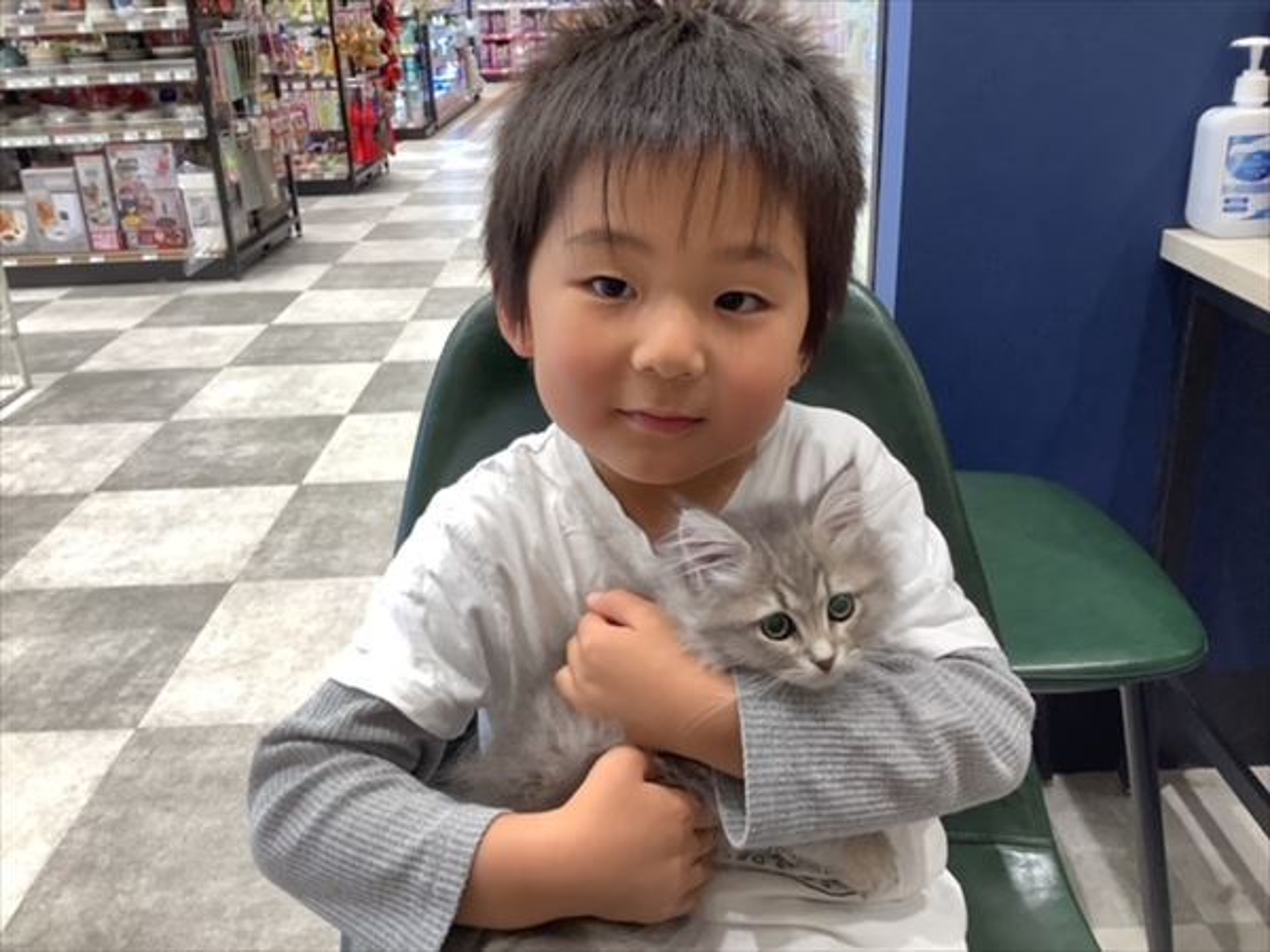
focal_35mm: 31
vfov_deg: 45.4
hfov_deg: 58.4
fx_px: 1137
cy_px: 476
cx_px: 635
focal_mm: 3.3
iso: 64
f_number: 2.4
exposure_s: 1/50
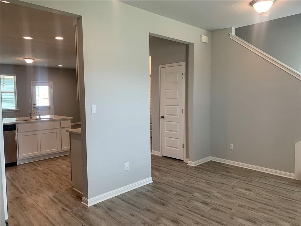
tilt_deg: -3.1
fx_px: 226
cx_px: 150
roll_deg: +0.0
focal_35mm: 26
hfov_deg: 67.3
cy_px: 113
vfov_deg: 53.1
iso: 100
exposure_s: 1/102
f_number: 1.8
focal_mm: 4.25
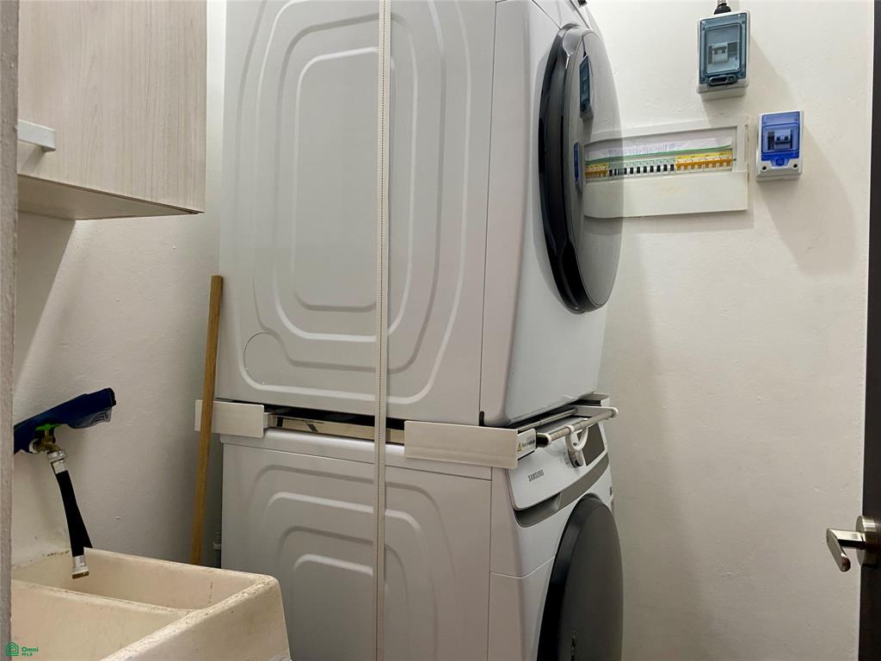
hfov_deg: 67.3
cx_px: 440
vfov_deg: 53.1
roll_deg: -0.8
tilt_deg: +0.3
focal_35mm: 26
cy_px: 330
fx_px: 662
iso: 160
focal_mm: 4.25
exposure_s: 1/60
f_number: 1.8
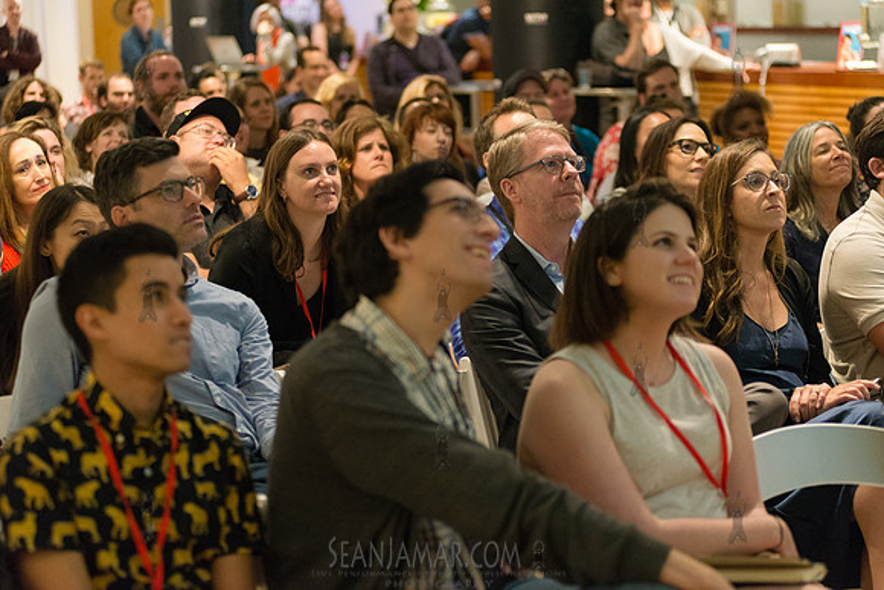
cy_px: 295
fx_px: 1965
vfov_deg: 17.1
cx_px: 442
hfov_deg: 25.4
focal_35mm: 80
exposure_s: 1/200
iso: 4000
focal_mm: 80
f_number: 2.8
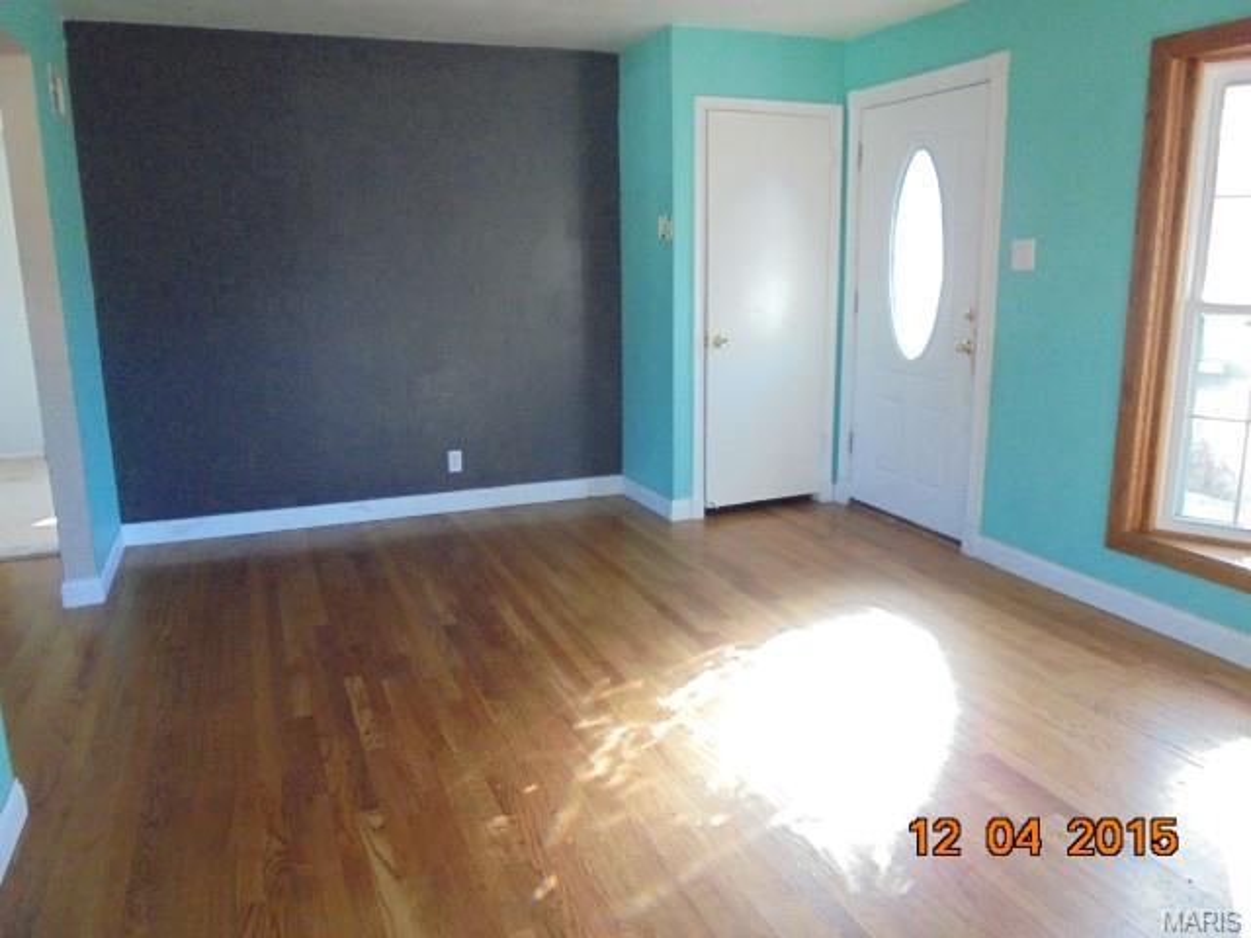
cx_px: 626
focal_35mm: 26
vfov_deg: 53.1
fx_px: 940
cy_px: 469
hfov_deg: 67.3
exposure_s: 1/80
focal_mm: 4.6
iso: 800
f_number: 3.5
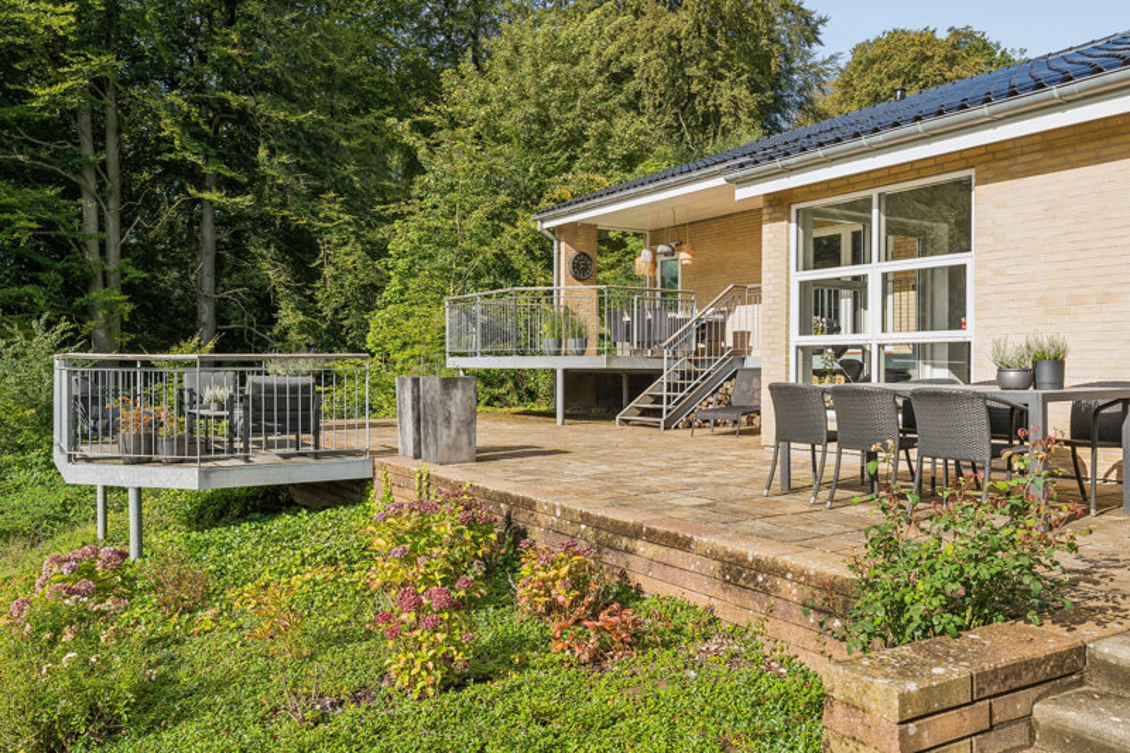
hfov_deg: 62.8
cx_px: 565
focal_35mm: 30
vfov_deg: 44.3
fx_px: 926
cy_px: 376
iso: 800
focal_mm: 29.5
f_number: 8
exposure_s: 1/1250
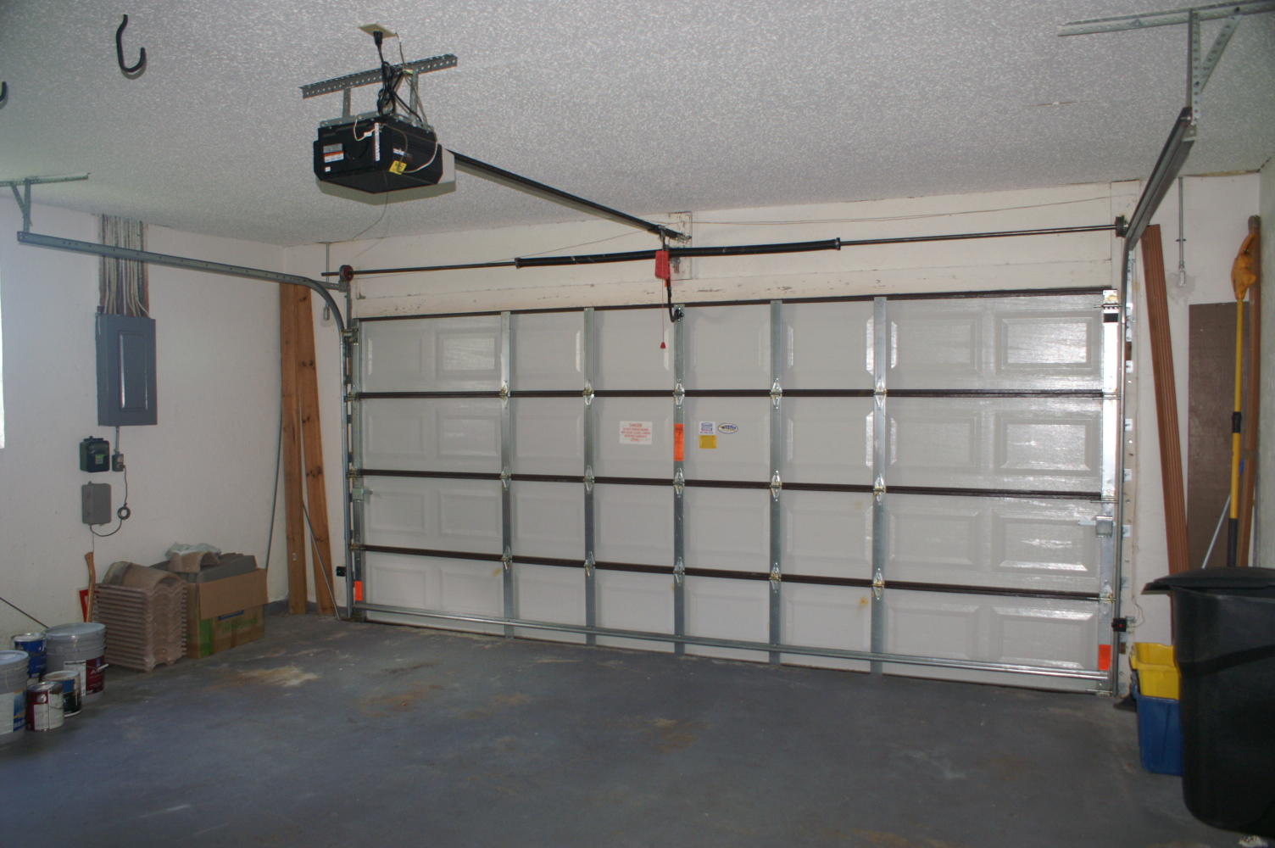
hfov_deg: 67.4
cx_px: 638
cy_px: 424
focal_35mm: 27
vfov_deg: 47.8
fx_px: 955
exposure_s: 1/60
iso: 400
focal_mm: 18
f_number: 3.5
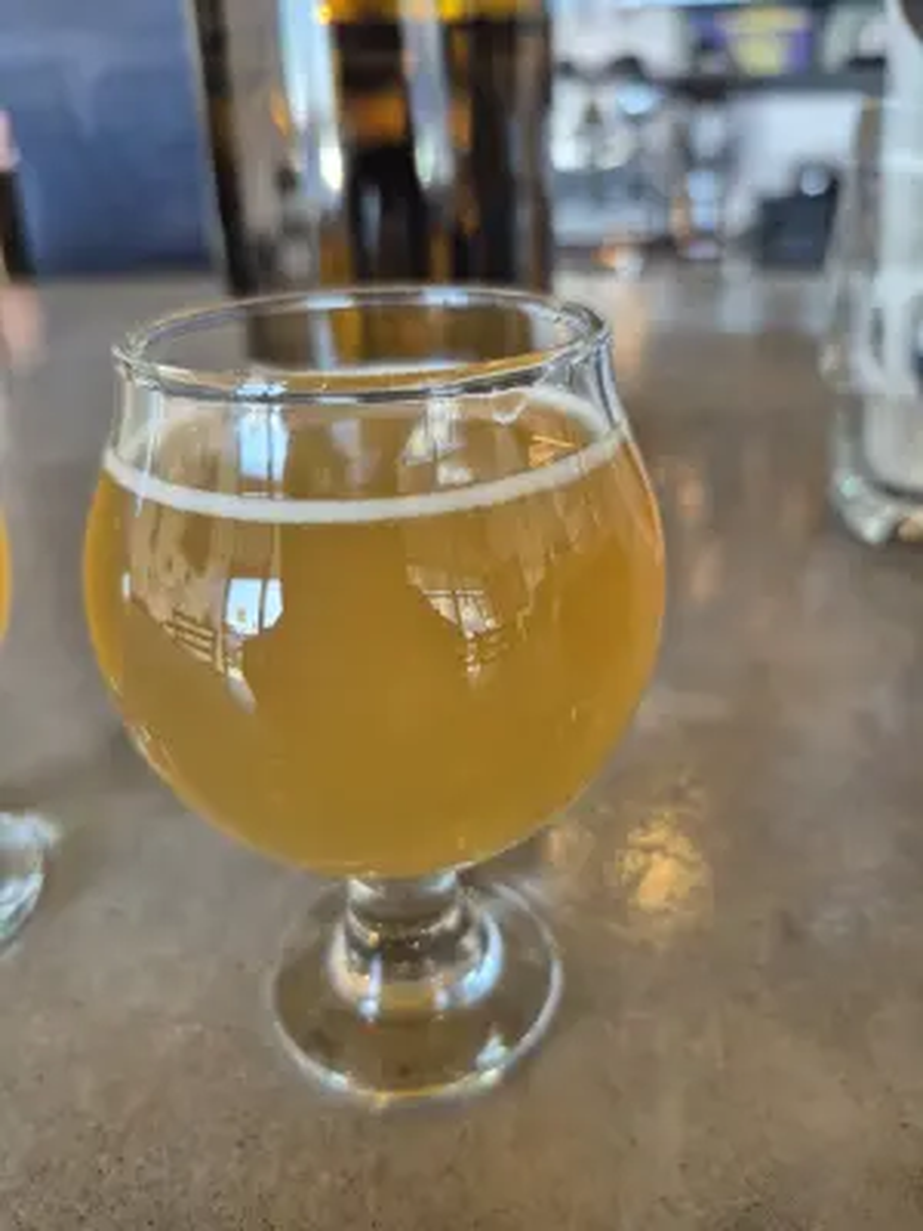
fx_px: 818
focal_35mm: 23
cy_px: 616
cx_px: 462
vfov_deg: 73.9
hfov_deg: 58.9
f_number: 1.8
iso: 125
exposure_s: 1/120
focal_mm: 5.4
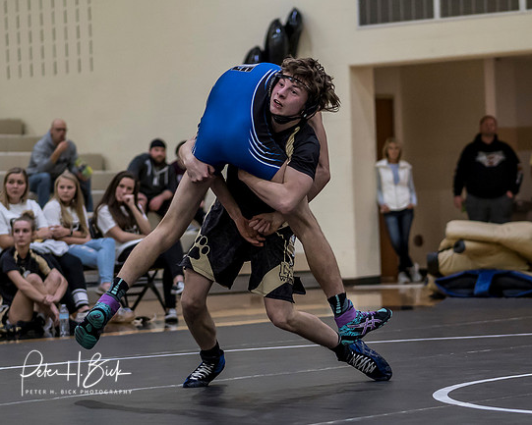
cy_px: 236
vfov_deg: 10.2
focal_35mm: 151
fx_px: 2378
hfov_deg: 12.8
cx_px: 303
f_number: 1.4
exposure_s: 1/1000
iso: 1000
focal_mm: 45
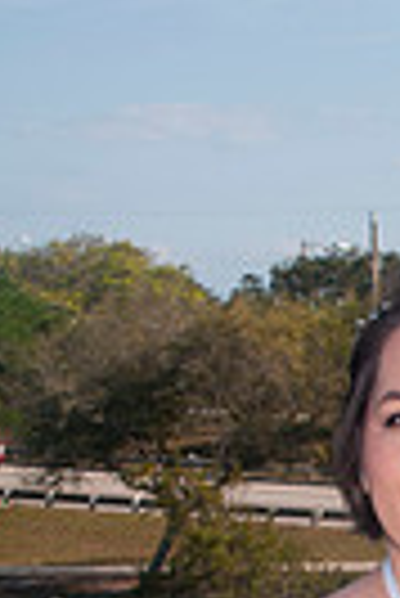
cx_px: 667
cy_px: 791
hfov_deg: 8.5
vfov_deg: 12.6
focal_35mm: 157
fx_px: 2610
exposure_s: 1/250
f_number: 10
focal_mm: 31
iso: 100
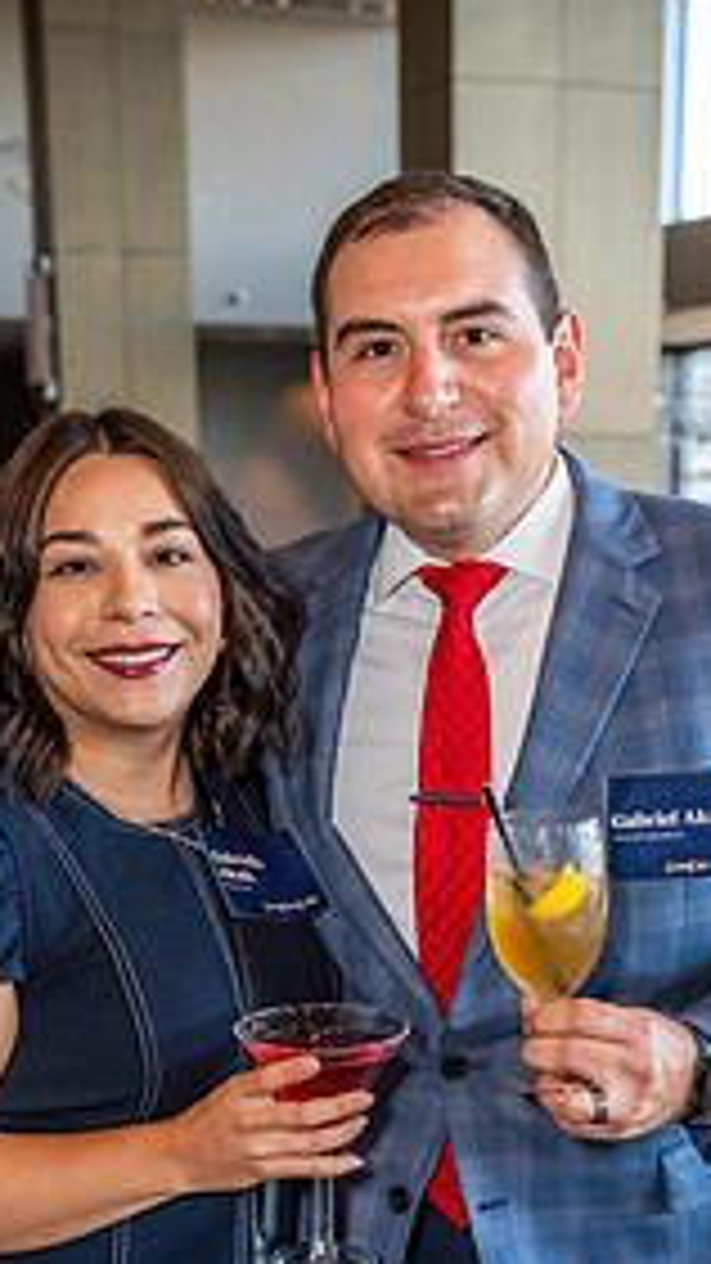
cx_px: 364
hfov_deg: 19.4
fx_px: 2079
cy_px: 967
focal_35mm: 62
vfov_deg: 33.1
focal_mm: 37
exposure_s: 1/160
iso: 1600
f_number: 4
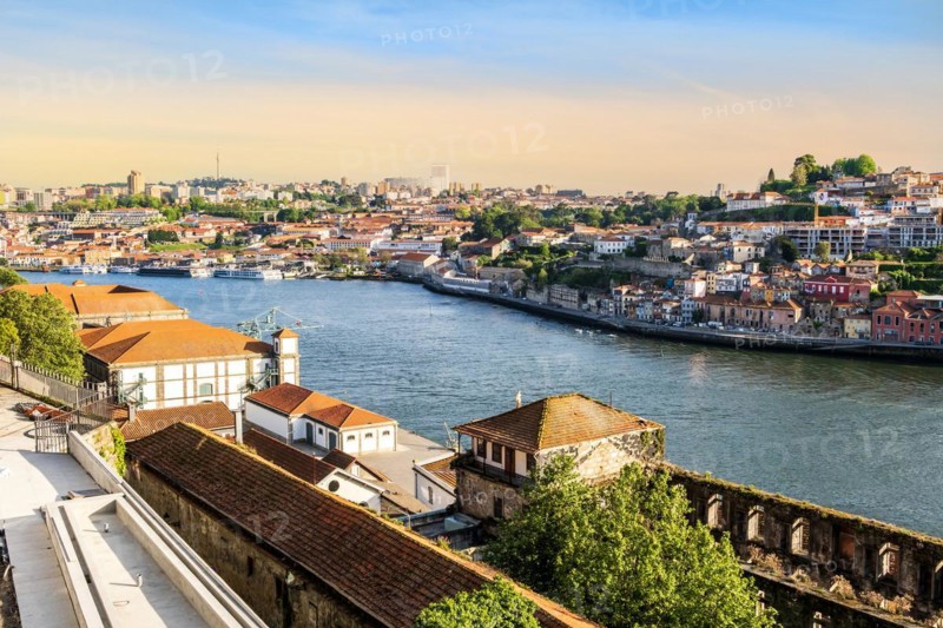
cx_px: 472
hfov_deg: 54.4
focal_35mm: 35
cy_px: 314
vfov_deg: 37.8
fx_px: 917
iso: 160
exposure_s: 1/350
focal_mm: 23
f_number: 6.4
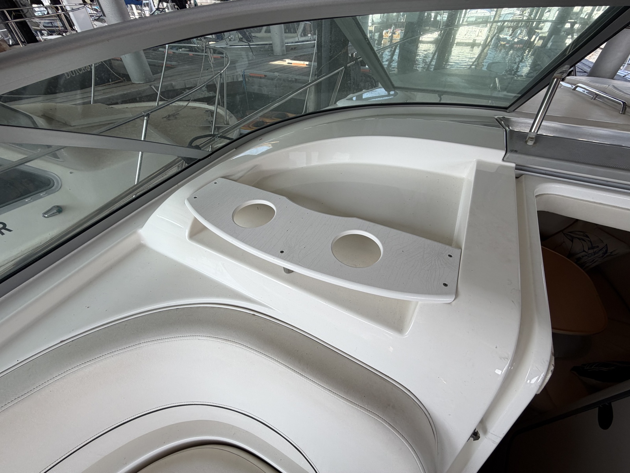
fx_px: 255
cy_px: 236
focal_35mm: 14
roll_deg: +1.0
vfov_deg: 85.7
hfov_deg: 102.1
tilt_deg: -40.9
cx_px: 315
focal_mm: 2.22
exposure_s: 1/205
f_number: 2.2
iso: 40
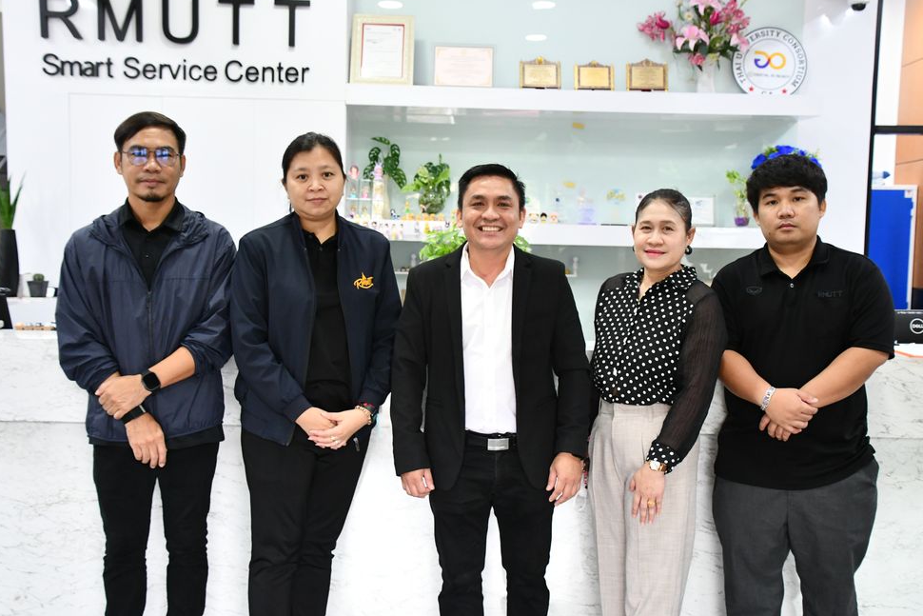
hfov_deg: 50.7
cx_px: 481
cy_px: 310
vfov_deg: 35.1
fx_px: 974
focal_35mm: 38
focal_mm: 24
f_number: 3.8
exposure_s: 1/125
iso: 2200
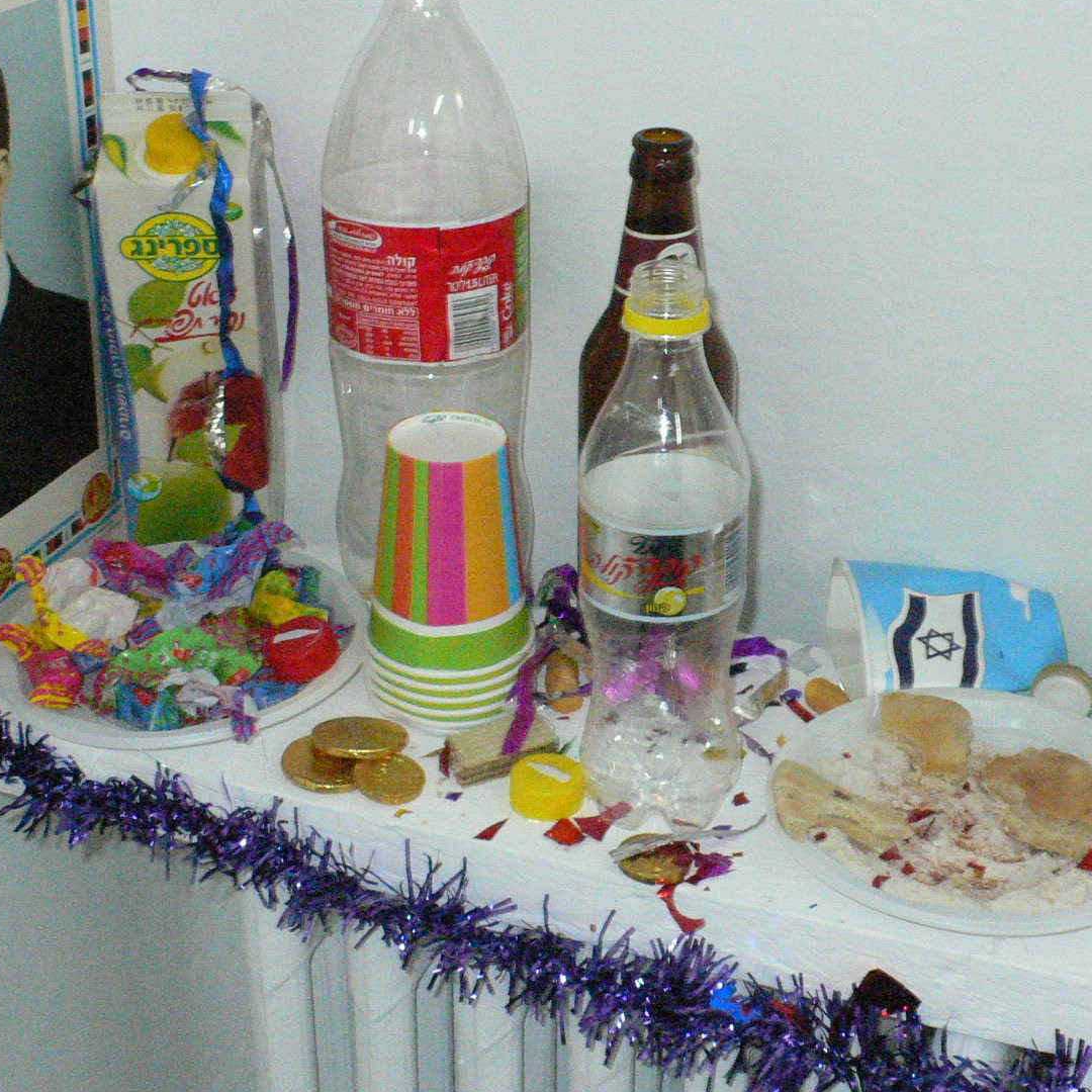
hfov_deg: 29.9
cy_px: 365
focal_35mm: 57
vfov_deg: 29.8
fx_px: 2034
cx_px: 688
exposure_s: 1/25
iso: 400
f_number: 4
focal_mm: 6.3
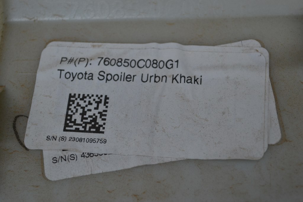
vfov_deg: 16.6
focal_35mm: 82
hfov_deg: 24.6
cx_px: 152
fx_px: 694
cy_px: 101
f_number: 5.6
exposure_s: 1/100
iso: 400
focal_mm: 55
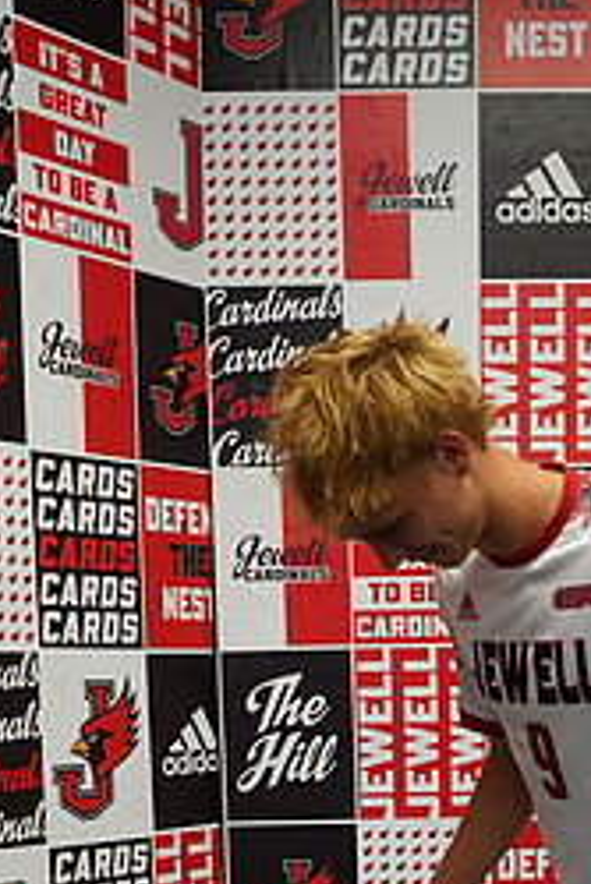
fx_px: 1598
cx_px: 487
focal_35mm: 65
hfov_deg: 20.7
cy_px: 948
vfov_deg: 28.4
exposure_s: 1/160
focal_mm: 28
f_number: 4
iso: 1250
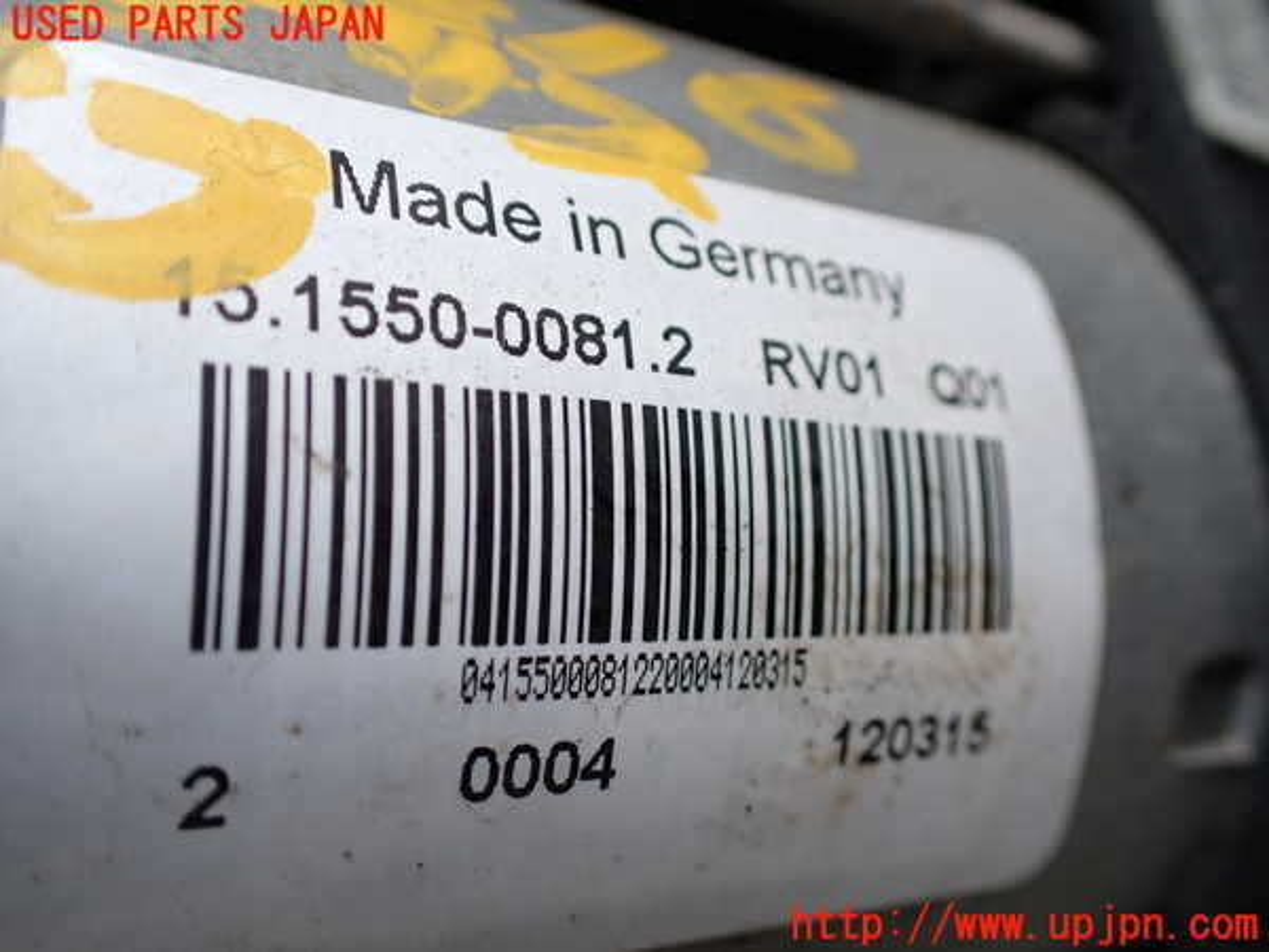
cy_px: 476
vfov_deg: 46.8
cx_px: 634
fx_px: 1100
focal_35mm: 30
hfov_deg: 60.0
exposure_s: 1/125
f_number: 2.3
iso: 200
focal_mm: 5.4
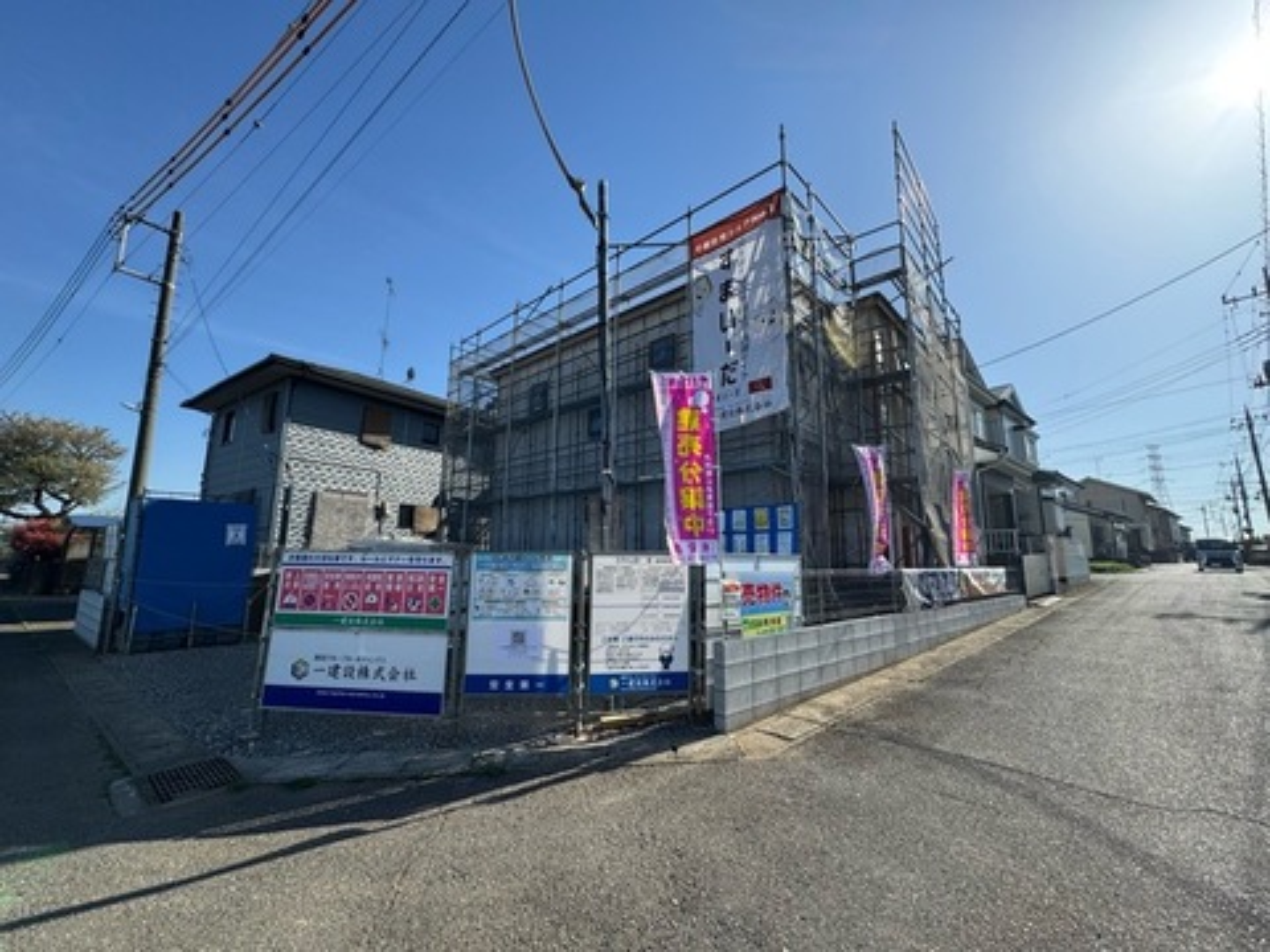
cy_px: 476
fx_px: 514
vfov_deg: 85.7
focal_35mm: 14
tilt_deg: +9.4
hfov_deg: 102.1
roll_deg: +0.0
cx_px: 635
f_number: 2.2
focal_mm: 2.22
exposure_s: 1/1277
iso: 50
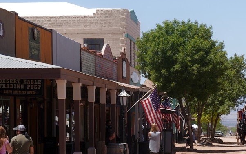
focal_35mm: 159
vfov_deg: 8.2
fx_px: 1066
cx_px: 245
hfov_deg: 13.0
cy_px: 107
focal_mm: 47
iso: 80
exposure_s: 1/100
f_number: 16
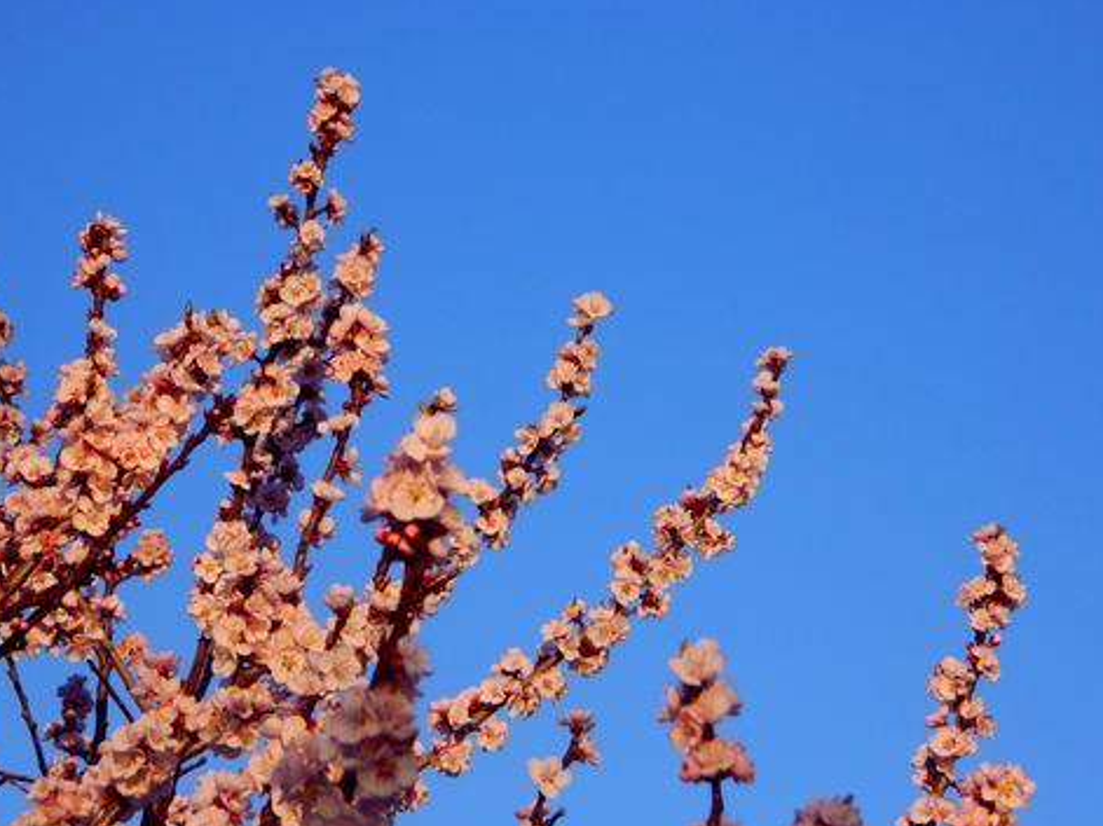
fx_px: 5192
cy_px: 402
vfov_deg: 9.1
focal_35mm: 163
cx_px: 513
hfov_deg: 12.1
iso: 110
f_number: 4.9
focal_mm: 27
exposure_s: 1/500
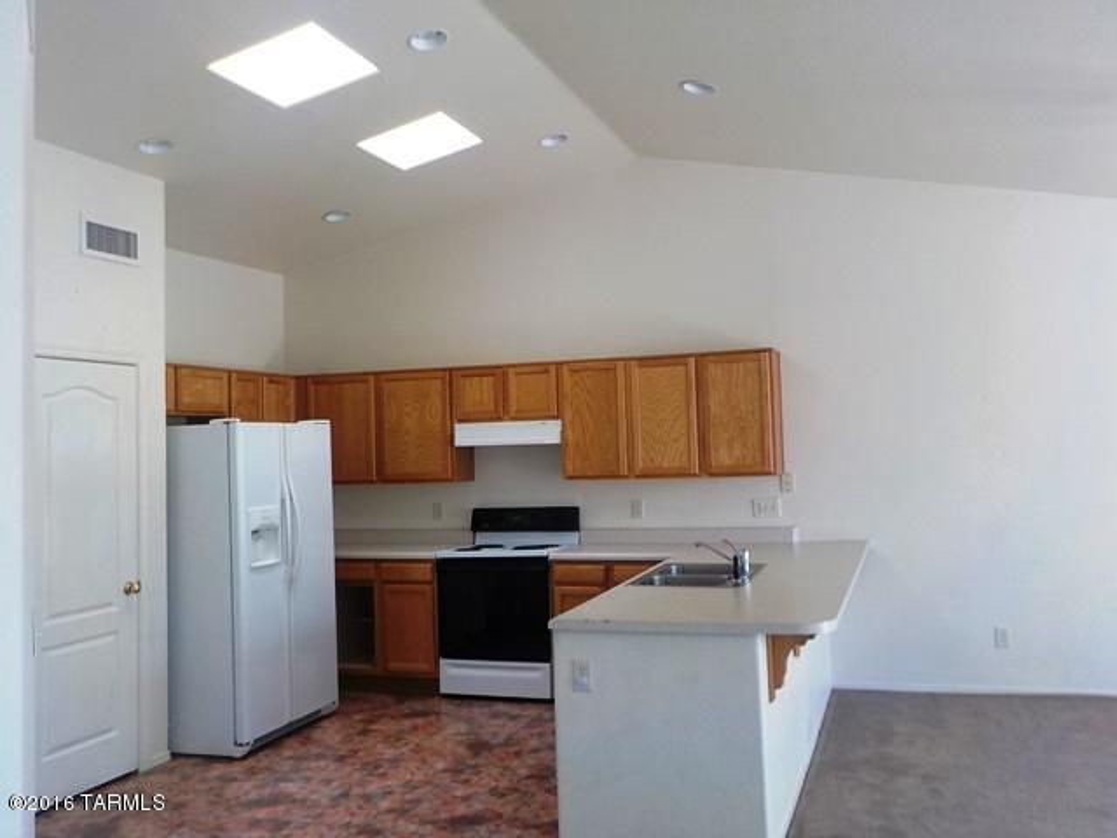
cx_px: 558
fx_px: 968
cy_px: 419
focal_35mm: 30
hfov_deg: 60.0
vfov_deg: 46.8
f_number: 3.3
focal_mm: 4.1
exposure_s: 1/30
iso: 125
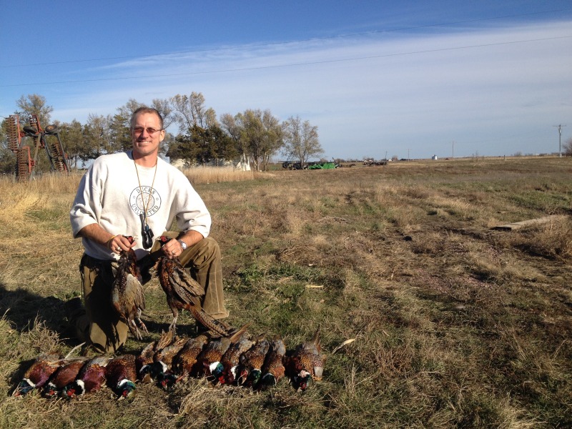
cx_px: 286
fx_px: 578
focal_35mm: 35
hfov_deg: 52.6
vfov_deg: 40.7
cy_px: 214
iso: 50
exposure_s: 1/1672
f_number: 2.4
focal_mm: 4.28
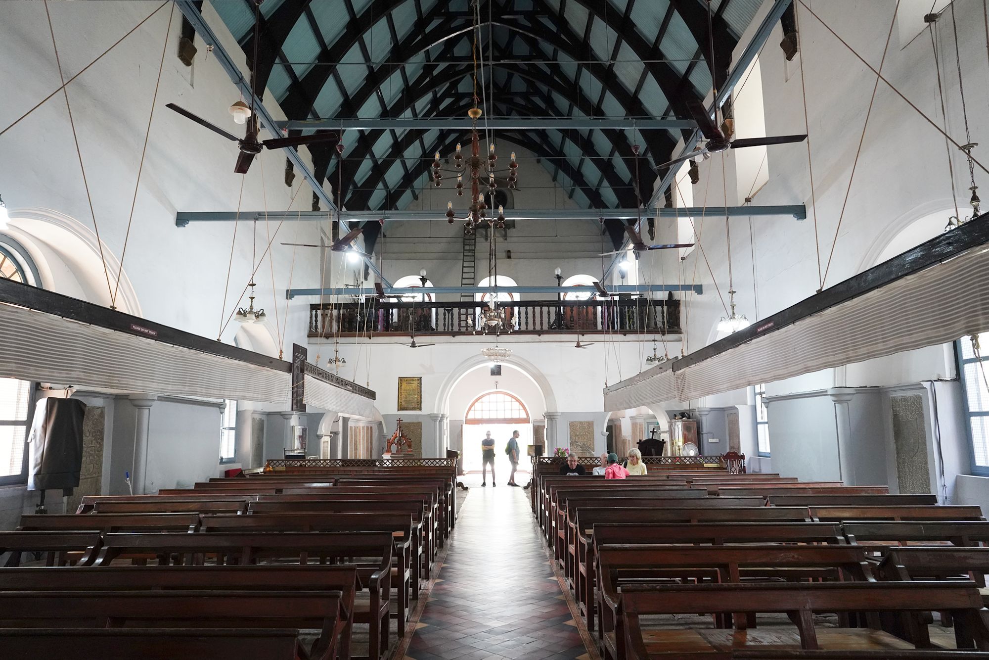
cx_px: 494
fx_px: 659
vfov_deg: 53.1
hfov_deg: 73.7
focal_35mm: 24
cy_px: 330
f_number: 4.5
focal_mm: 24
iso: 3200
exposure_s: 1/80
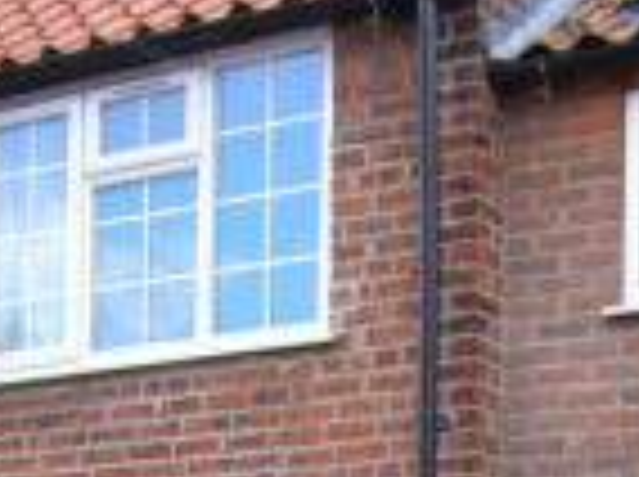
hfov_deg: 17.1
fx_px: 2119
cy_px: 961
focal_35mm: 115
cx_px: 200
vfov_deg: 11.5
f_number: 2.8
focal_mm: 4.6
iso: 80
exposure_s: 1/200
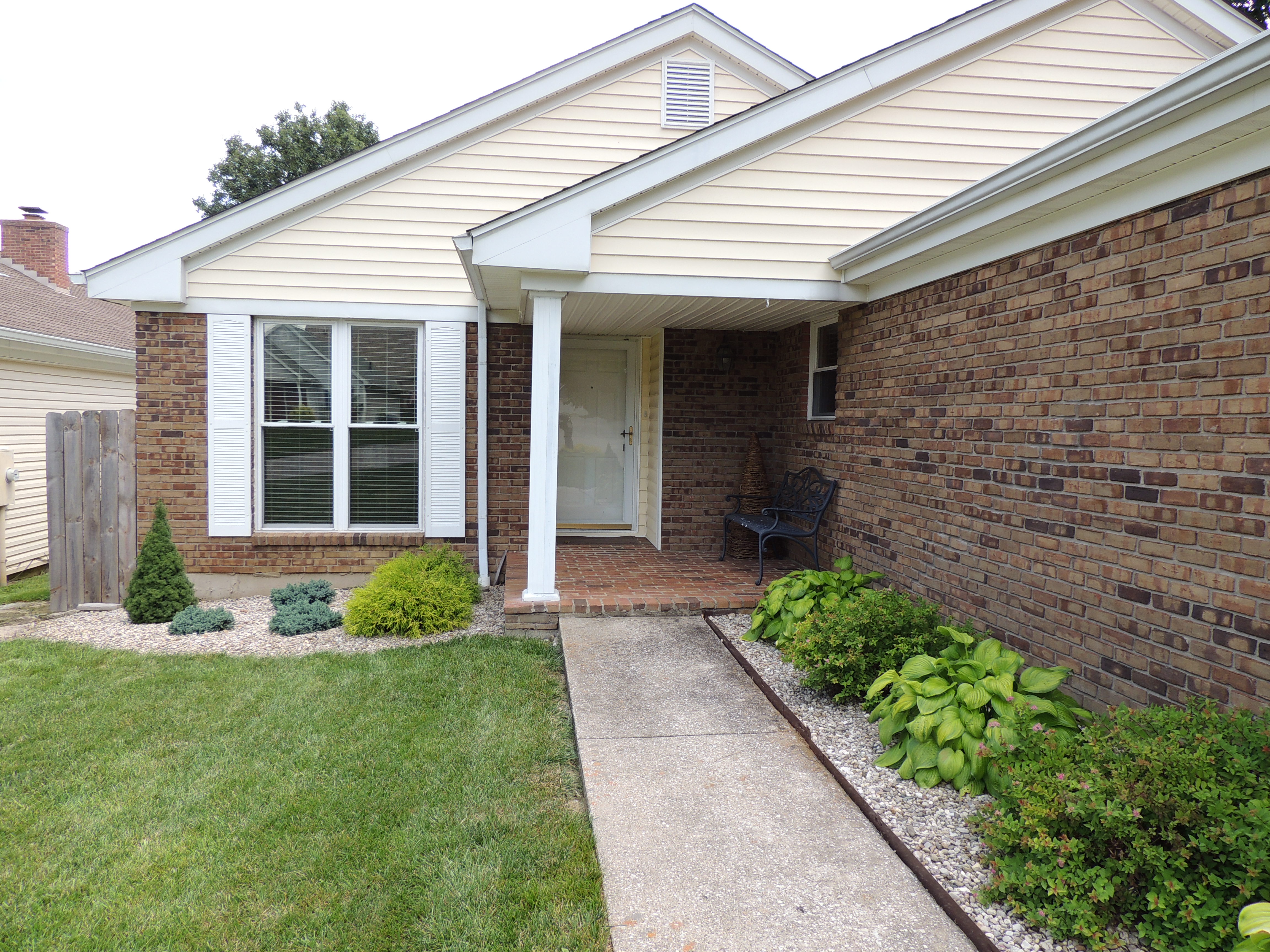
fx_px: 881
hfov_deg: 71.6
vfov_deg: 56.8
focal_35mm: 24
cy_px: 476
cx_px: 635
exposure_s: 1/400
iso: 100
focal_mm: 4.3
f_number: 3
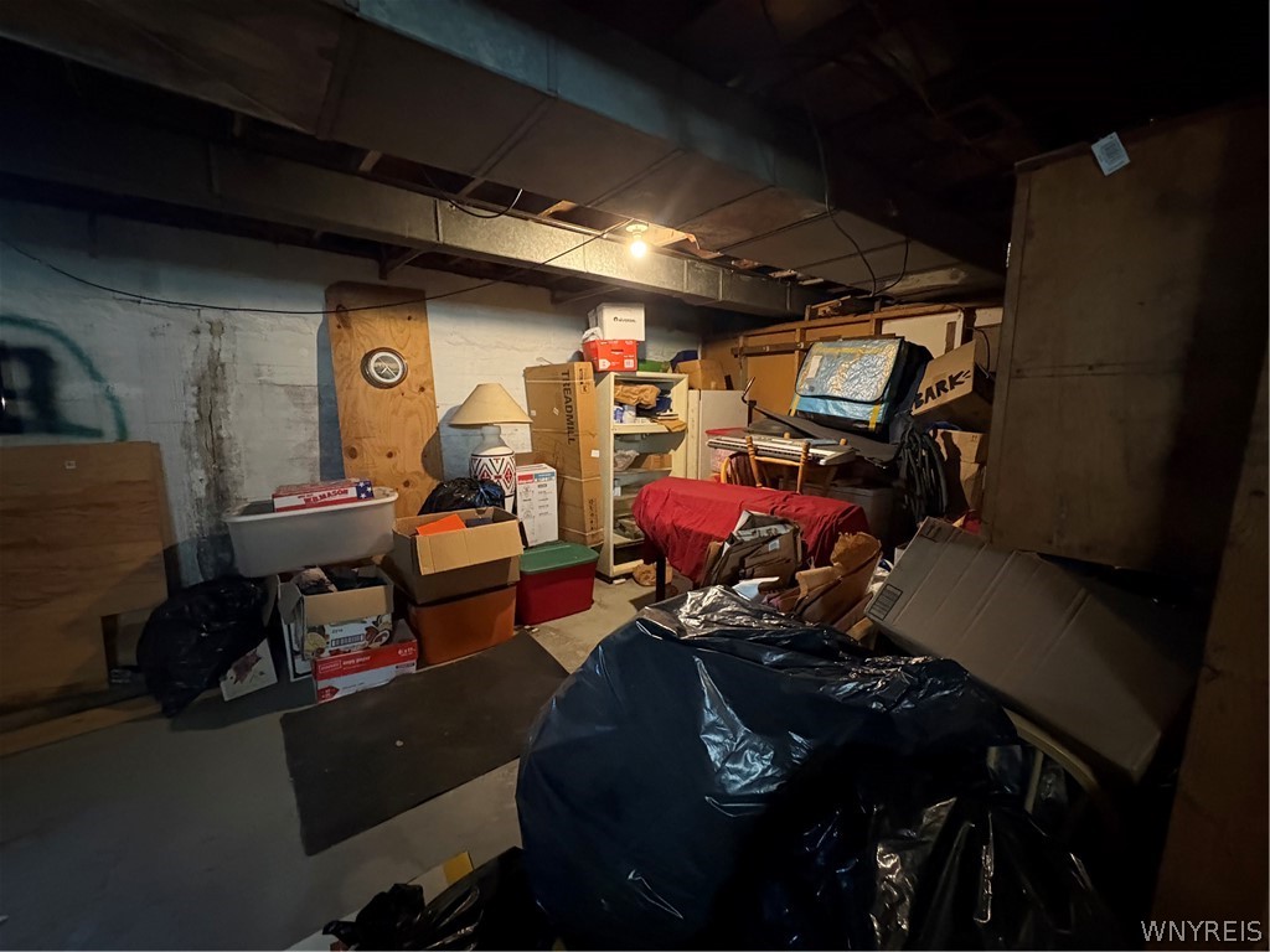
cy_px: 476
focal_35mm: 14
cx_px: 635
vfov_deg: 85.7
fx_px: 514
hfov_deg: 102.1
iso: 1000
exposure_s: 1/33
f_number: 2.2
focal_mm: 2.22
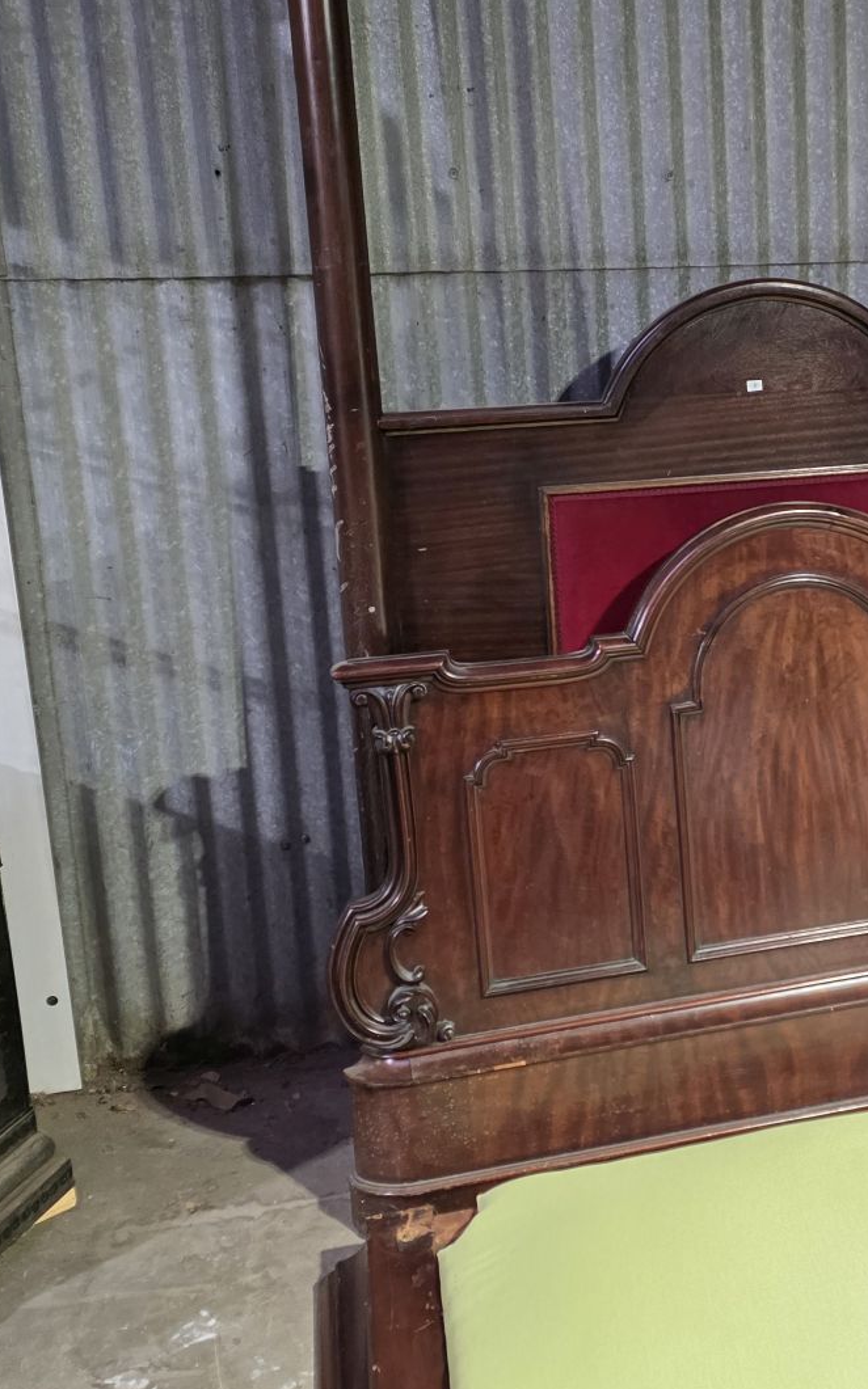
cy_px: 570
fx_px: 1742
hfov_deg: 26.6
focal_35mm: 46
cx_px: 848
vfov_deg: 43.3
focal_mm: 6.3
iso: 640
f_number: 1.7
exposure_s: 1/100
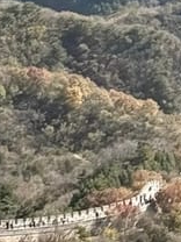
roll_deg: +0.9
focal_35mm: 333
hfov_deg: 4.4
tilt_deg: -8.9
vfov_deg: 5.9
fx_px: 2322
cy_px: -128
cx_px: 430
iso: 100
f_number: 1.78
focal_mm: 6.76
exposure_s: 1/1678
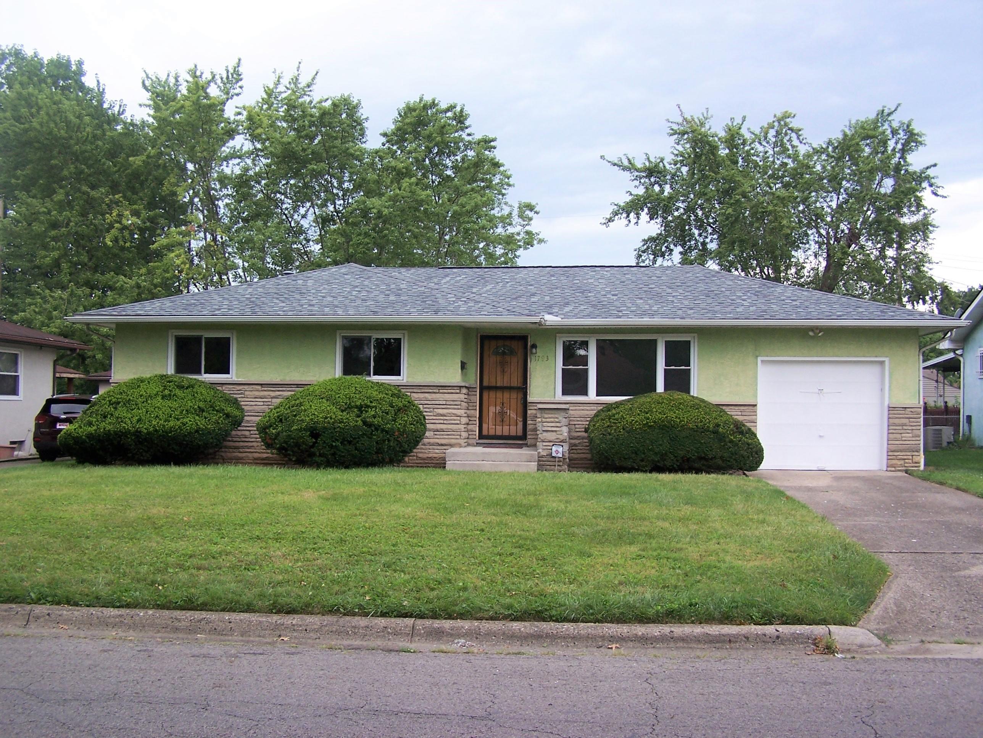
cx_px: 492
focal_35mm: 38
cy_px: 369
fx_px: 1079
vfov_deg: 37.7
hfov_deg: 49.0
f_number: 2.8
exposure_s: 1/160
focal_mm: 6.3
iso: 80
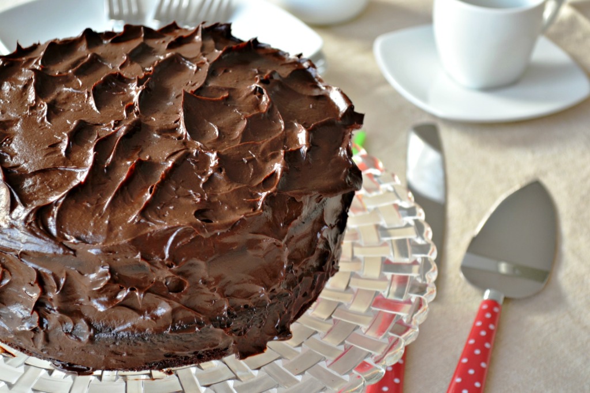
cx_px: 295
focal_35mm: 82
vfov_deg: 16.6
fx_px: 1352
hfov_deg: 24.6
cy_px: 196
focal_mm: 55
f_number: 5.6
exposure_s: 1/6
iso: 200
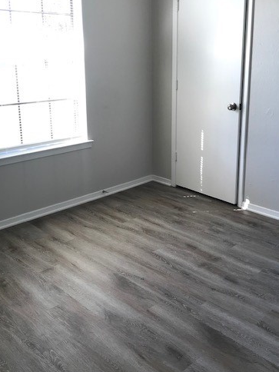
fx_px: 398
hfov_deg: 38.6
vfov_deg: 49.7
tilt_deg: -11.9
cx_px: 153
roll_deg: +0.8
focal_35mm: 37
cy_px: 144
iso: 25
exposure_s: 1/40
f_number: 1.8
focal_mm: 3.99
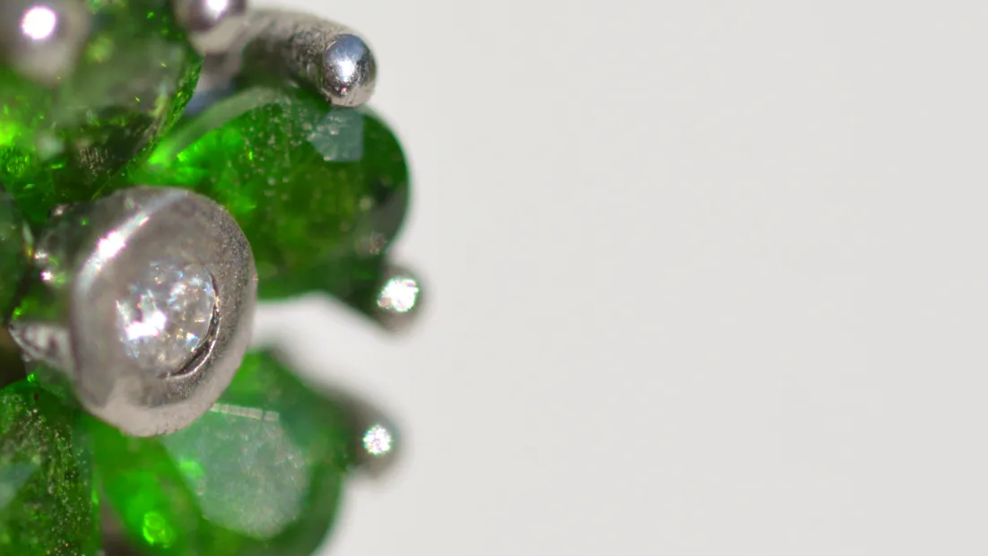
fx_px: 10040
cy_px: 365
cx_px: 222
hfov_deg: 5.6
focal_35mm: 383
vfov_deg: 3.2
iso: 400
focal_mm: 105
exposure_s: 1/4000
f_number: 5.6
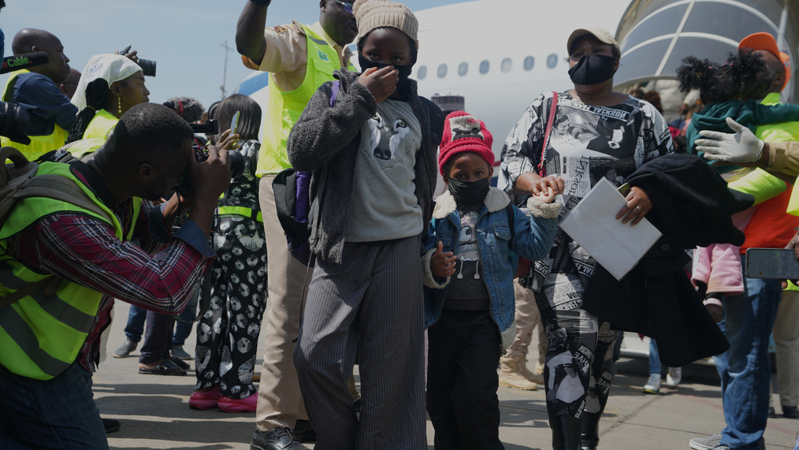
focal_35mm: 37
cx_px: 400
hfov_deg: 54.0
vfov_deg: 32.0
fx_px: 784
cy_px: 260
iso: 200
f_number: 3.5
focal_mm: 35
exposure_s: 1/1250
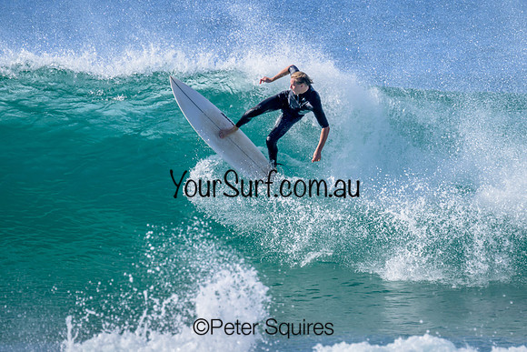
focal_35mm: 899
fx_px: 13167
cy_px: 134
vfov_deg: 1.5
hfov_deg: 2.3
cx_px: 293
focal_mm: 660
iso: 450
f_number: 11
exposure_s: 1/800
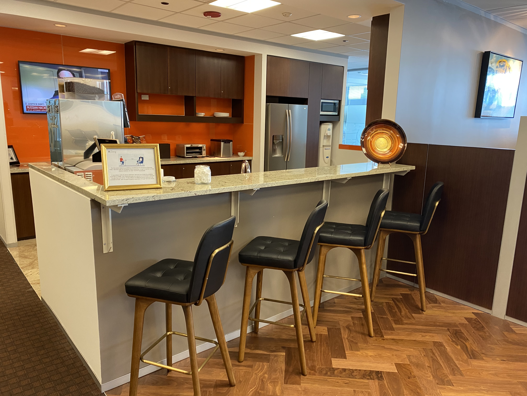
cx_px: 264
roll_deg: -2.1
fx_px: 396
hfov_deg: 67.3
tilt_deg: -11.4
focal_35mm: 26
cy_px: 198
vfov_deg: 53.1
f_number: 1.8
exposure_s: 1/60
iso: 200
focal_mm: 4.25
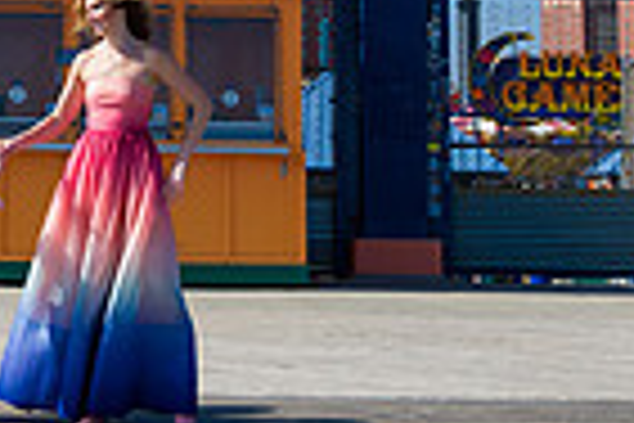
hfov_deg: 15.4
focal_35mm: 132
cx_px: 76
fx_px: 2324
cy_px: -353
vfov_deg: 9.8
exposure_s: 1/1600
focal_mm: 32
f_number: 5
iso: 200
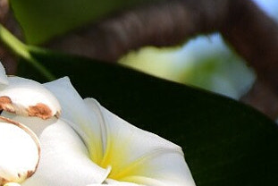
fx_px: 8340
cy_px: 262
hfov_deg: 1.9
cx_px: -200
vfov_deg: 1.3
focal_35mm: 1079
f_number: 5.6
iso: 125
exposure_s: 1/200
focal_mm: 140
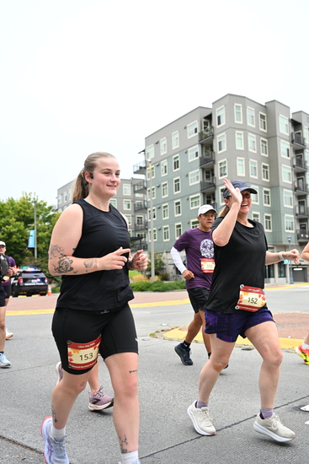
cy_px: 232
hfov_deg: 35.1
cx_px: 154
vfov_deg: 50.7
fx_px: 489
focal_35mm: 38
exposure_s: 1/800
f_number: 4
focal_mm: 38
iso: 1600
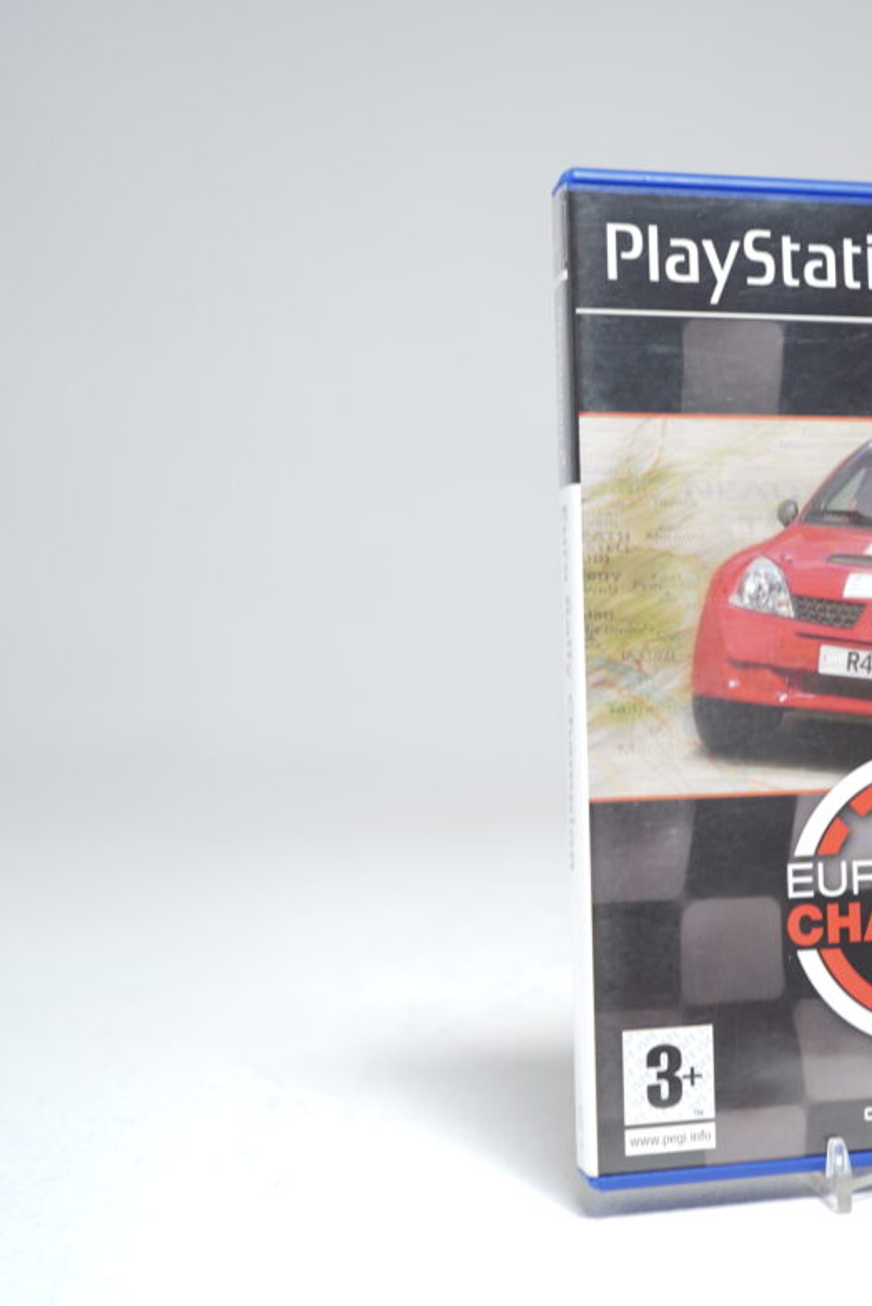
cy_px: 651
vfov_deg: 36.2
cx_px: 889
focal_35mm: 55
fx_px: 1996
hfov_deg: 23.5
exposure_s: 1/2.5
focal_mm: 36
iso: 64
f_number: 5
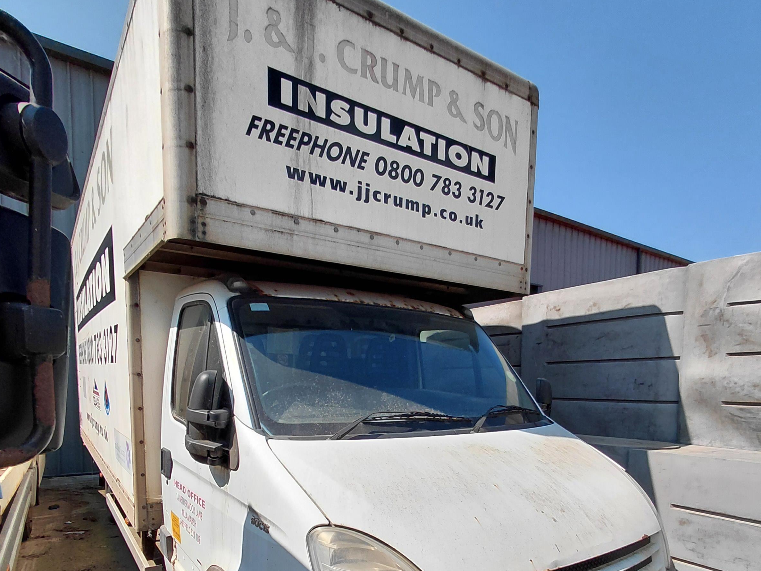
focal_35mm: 22
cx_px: 373
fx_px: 484
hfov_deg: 76.4
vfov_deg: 57.7
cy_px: 433
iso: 40
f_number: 2.2
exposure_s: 1/2142
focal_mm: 1.64
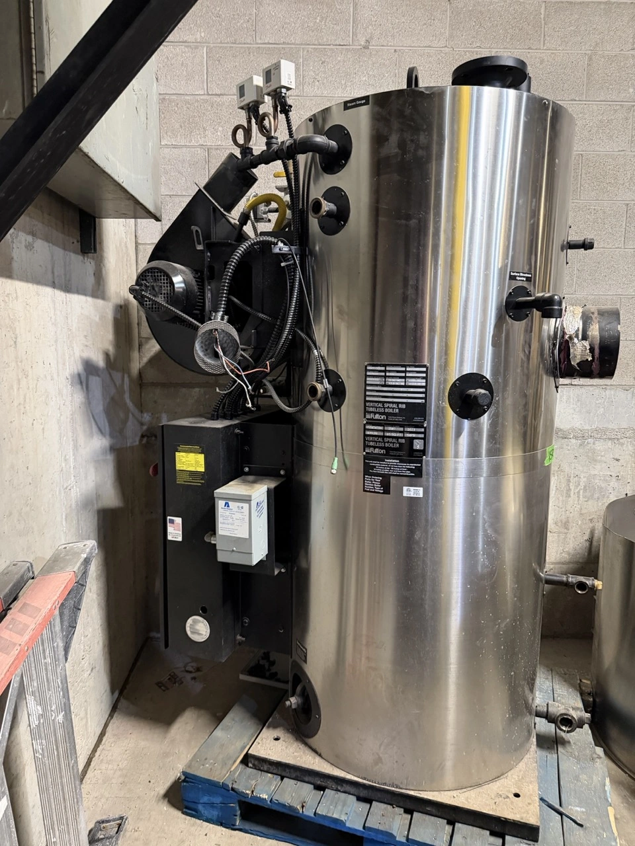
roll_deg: -1.1
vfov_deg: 71.6
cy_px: 423
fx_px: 587
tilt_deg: -6.1
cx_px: 318
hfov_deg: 56.8
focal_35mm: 24
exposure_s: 1/40
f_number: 1.78
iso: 1000
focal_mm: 6.76
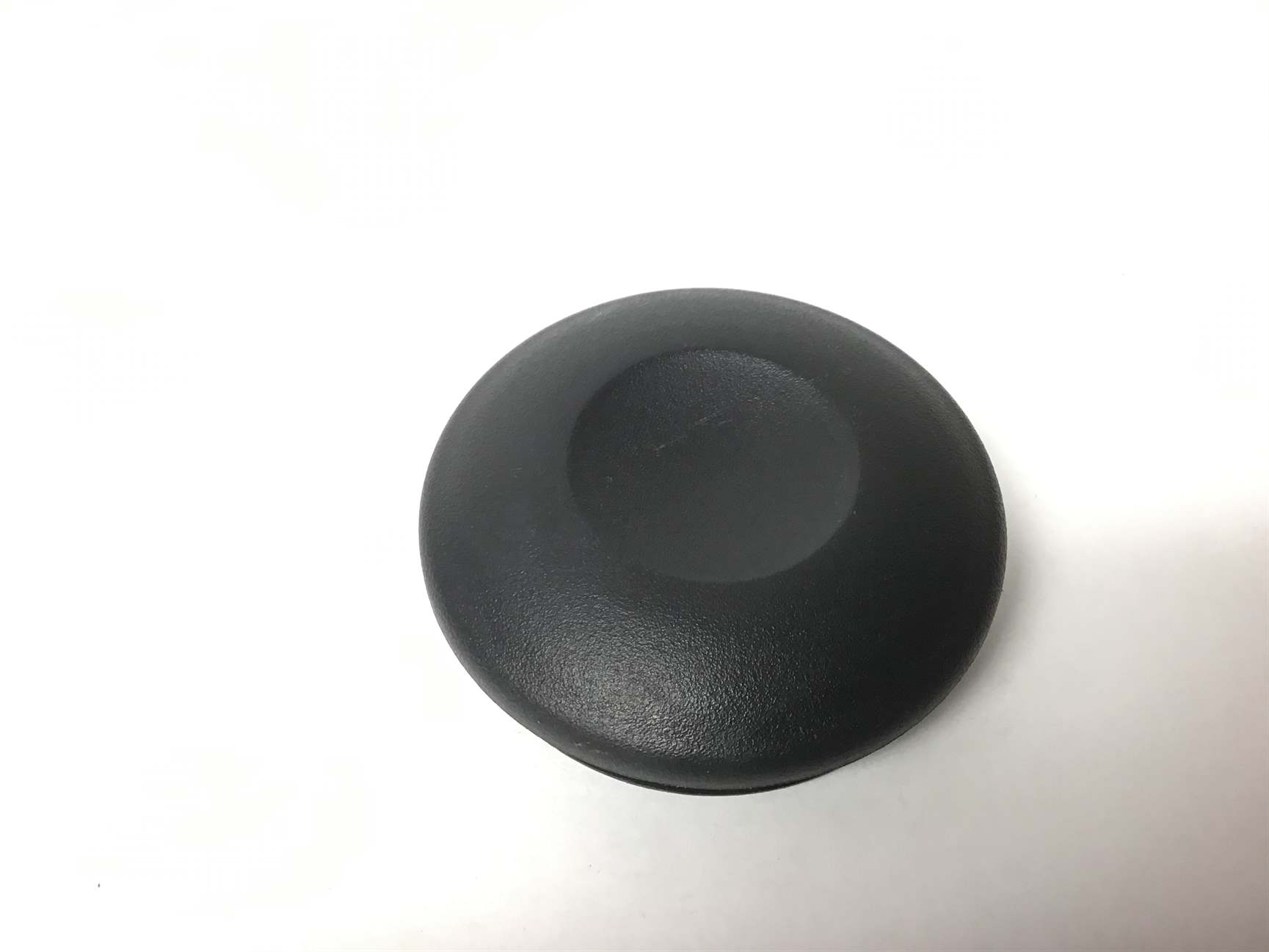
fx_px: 1137
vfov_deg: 45.4
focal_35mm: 31
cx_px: 634
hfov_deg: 58.3
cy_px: 476
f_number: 2.4
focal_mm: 3.3
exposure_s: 1/33
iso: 100
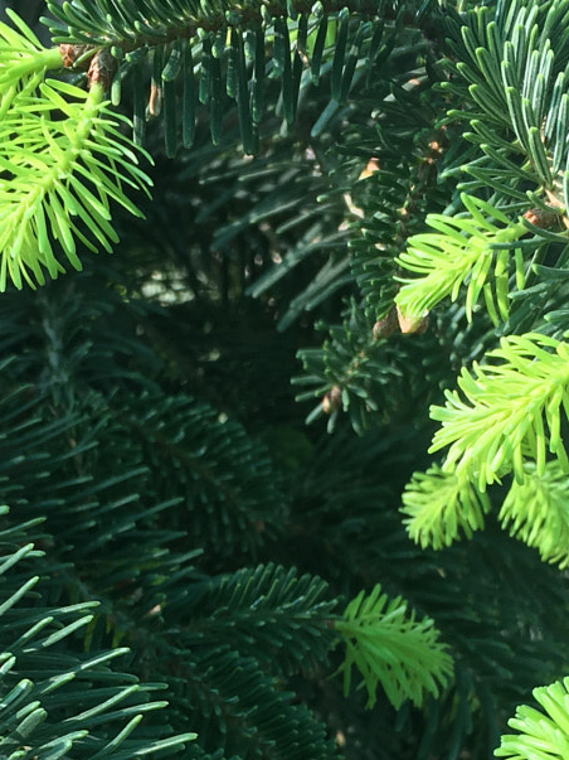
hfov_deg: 19.1
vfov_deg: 24.4
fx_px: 1688
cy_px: 725
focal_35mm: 77
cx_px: 249
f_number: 2.2
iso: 25
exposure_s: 1/111
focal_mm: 4.15
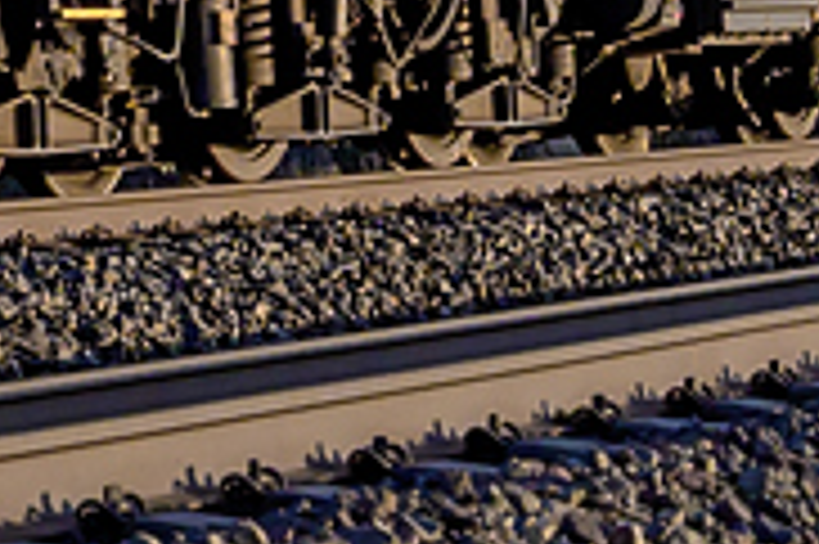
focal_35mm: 203
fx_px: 4613
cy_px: -333
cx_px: -9
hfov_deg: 10.1
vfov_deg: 6.6
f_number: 8
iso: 400
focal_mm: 20.5
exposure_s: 1/500
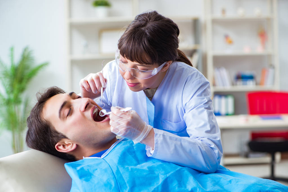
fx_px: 840
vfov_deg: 13.1
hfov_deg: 19.4
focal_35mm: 105
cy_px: 96
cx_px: 144
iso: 100
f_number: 5
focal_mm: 105
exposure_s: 1/100
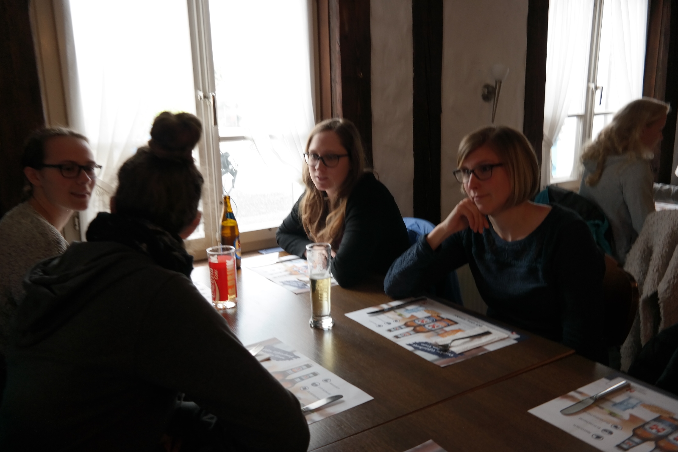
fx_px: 546
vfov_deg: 44.9
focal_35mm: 29
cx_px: 339
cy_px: 226
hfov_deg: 63.7
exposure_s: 1/40
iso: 200
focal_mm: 19
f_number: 3.5
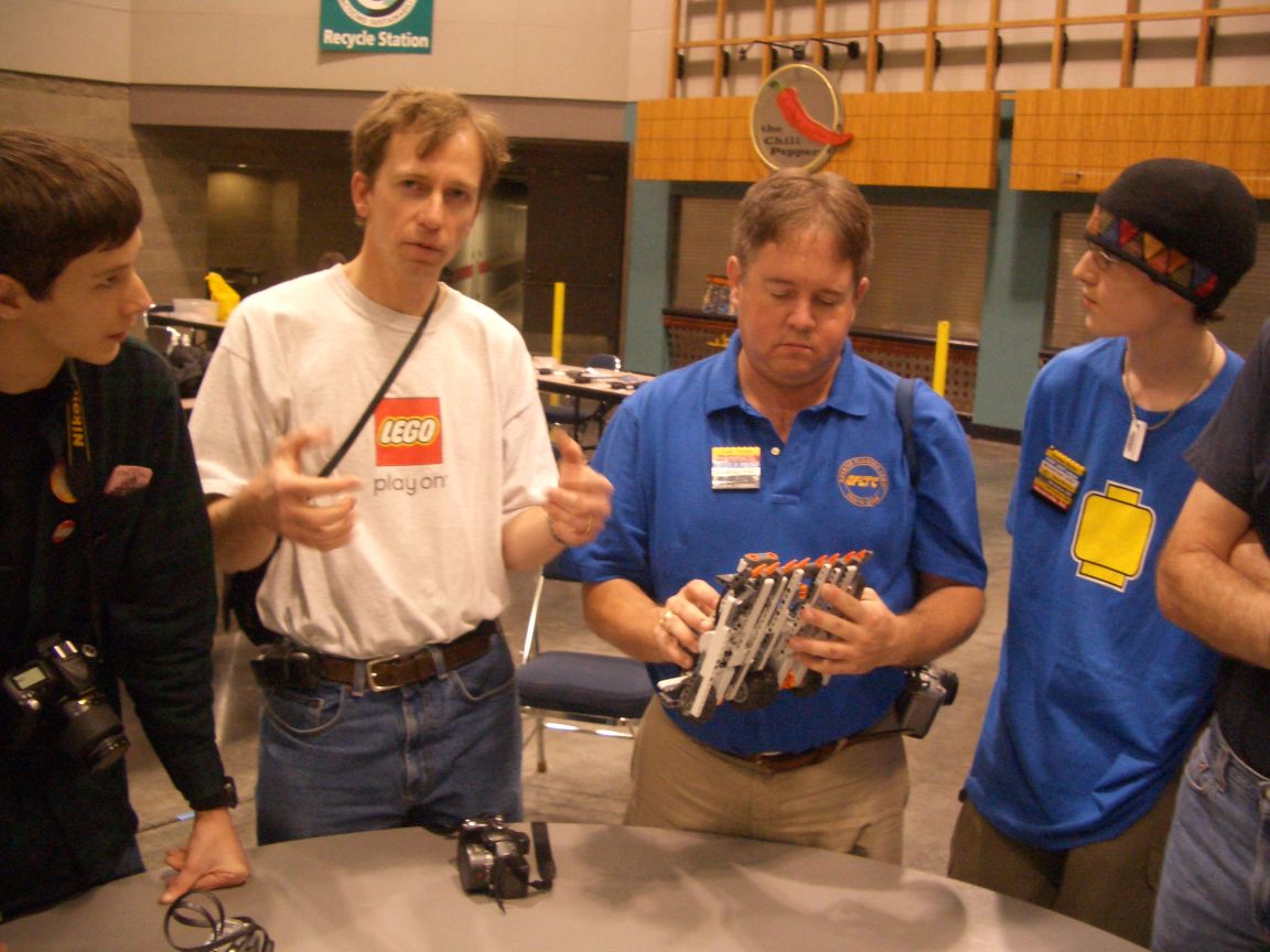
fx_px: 1284
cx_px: 635
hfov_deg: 52.6
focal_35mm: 35
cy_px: 476
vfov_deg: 40.7
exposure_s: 1/30
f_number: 2.6
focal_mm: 5.8
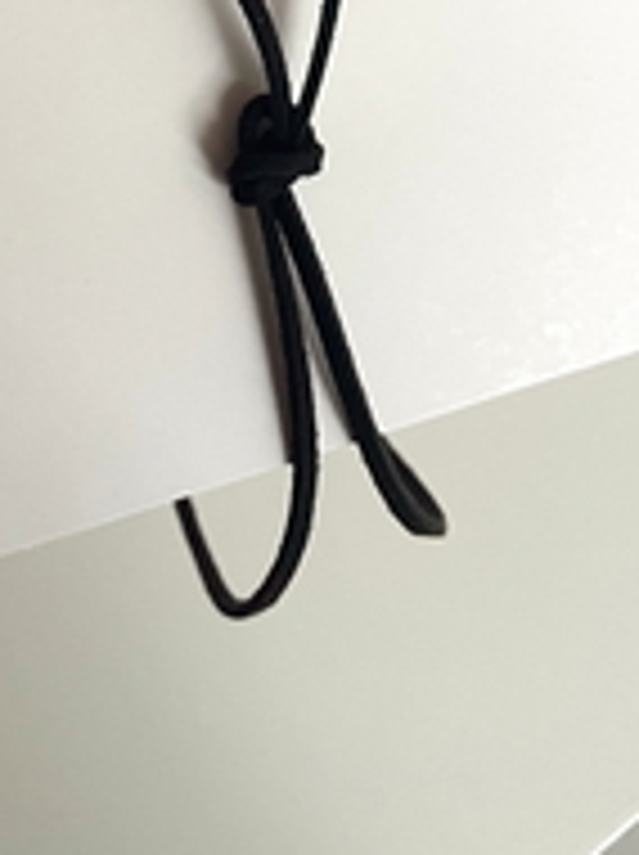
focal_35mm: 73
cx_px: 126
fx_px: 1801
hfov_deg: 19.9
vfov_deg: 23.5
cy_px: -263
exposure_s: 1/60
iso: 250
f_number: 1.6
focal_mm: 4.2
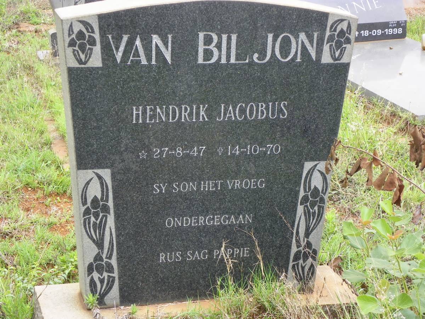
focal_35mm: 85
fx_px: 1044
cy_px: 160
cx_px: 212
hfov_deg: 23.0
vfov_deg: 17.4
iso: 64
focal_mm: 15.1
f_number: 4
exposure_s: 1/125
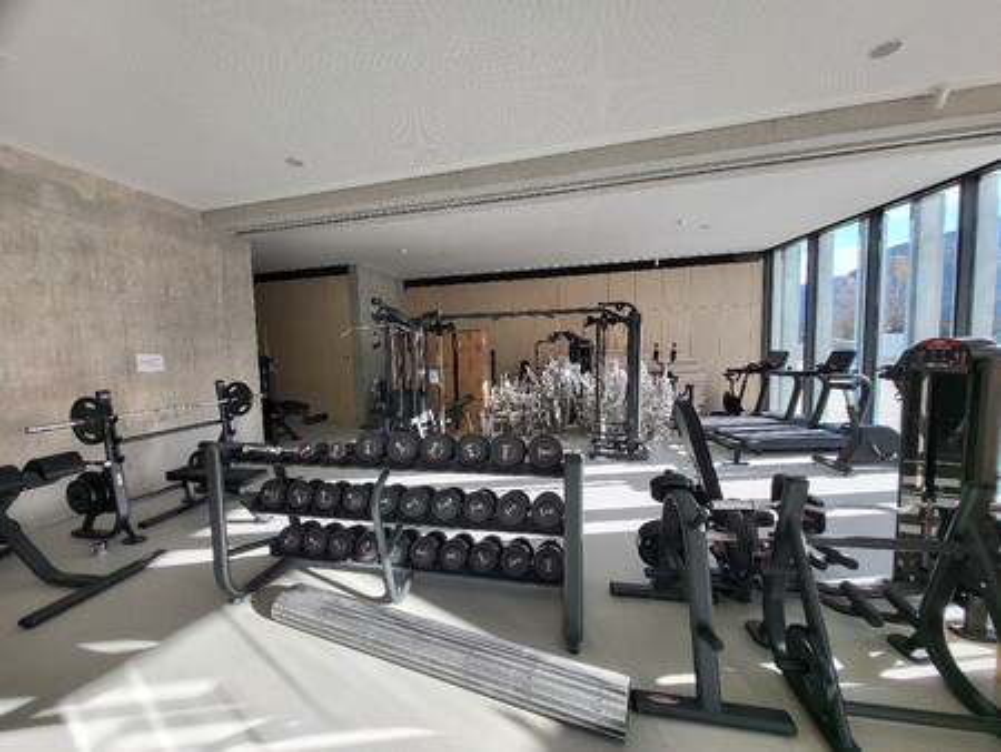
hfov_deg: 106.2
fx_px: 376
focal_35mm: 13
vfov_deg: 90.0
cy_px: 376
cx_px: 500
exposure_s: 1/143
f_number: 2.2
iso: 32
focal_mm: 1.74
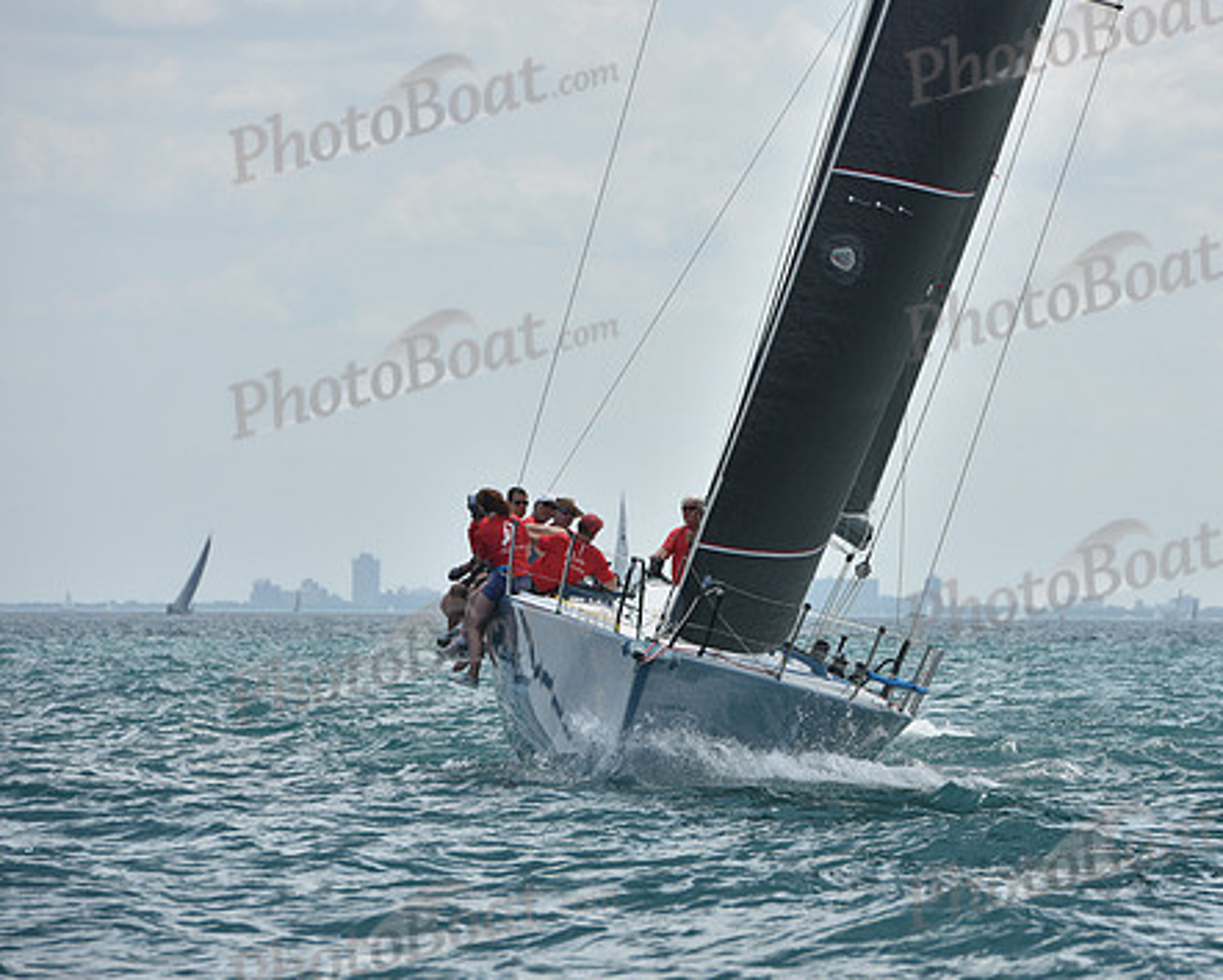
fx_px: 8691
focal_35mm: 240
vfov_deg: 6.5
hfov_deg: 8.0
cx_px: 764
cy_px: 472
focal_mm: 195
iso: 250
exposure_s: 1/1250
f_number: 8
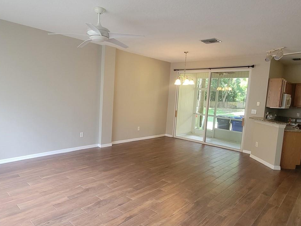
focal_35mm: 22
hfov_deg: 76.1
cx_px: 134
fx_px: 191
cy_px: 119
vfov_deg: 61.1
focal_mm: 2.2
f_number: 2.2
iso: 200
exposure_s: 1/60
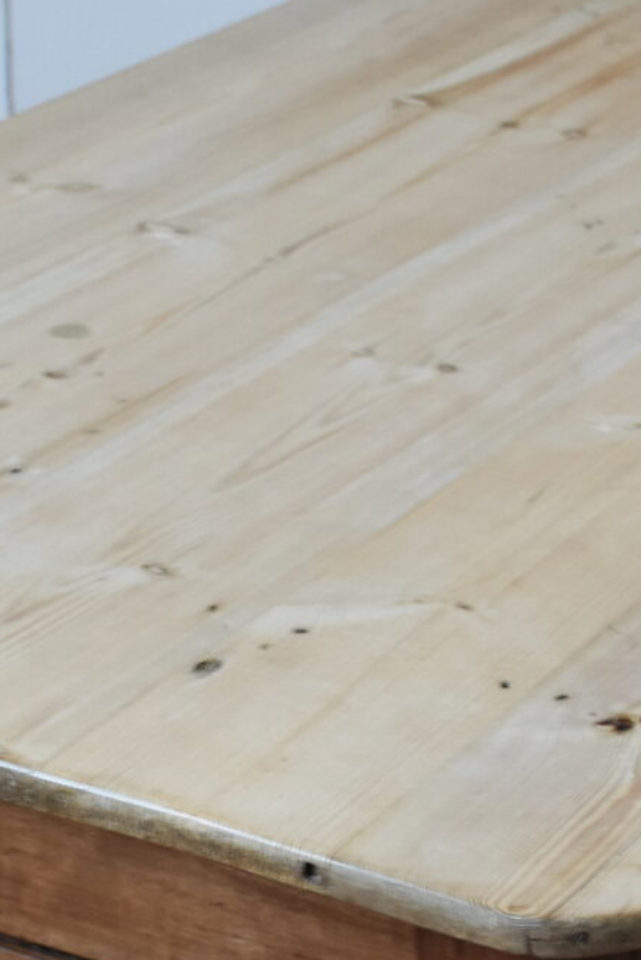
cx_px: 309
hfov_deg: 10.6
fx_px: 3443
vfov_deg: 15.8
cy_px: 756
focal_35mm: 129
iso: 800
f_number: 4.5
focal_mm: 22
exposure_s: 1/80
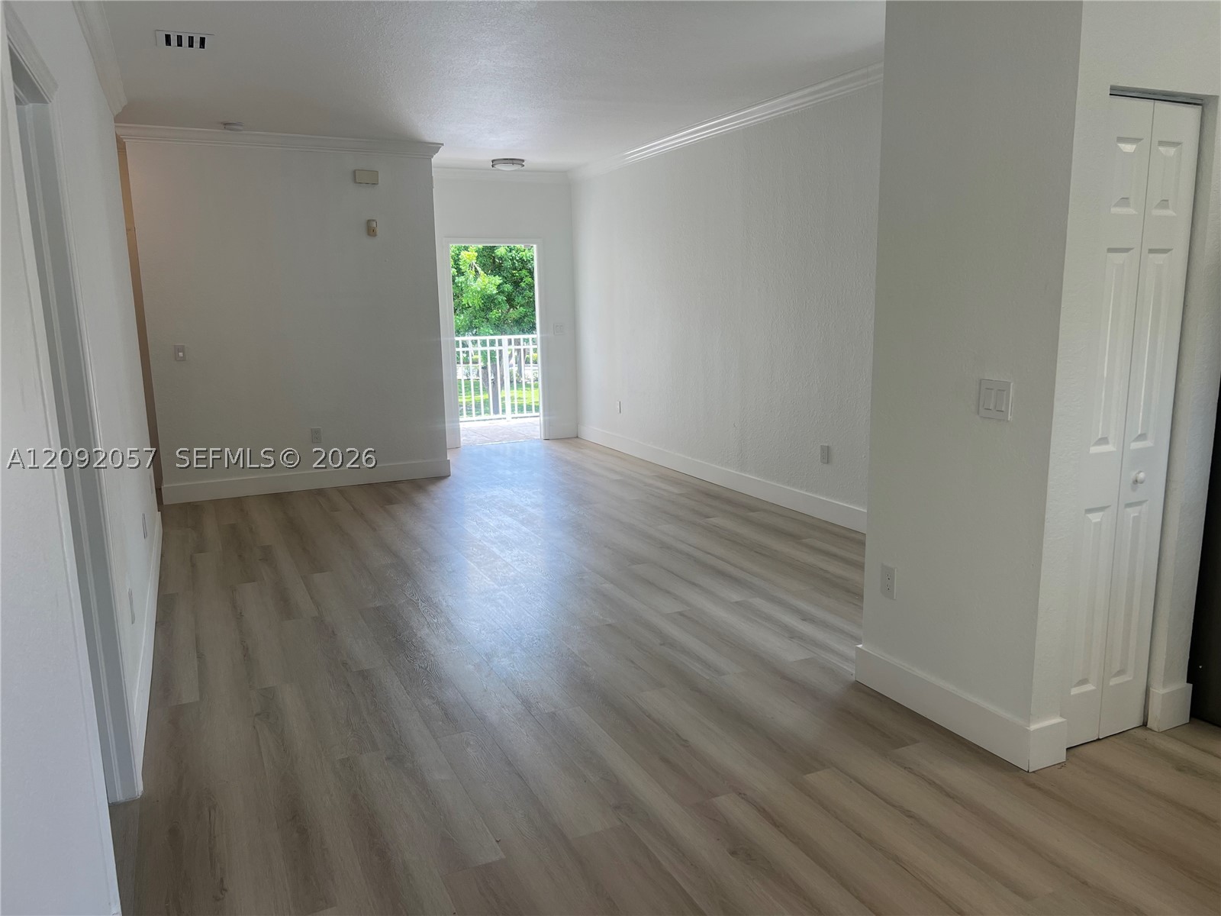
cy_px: 458
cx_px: 610
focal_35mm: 26
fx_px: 917
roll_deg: +1.0
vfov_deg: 53.1
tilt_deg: -12.1
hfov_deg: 67.3
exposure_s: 1/231
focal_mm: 5.7
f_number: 1.5
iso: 40
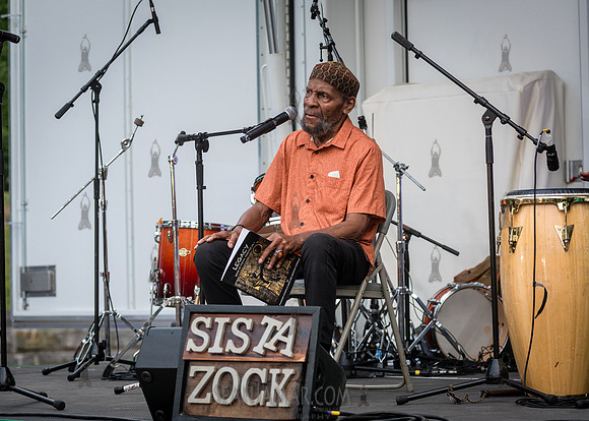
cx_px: 297
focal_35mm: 132
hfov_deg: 15.3
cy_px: 200
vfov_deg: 10.9
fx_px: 2199
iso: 1000
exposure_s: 1/1250
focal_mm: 120
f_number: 4.5
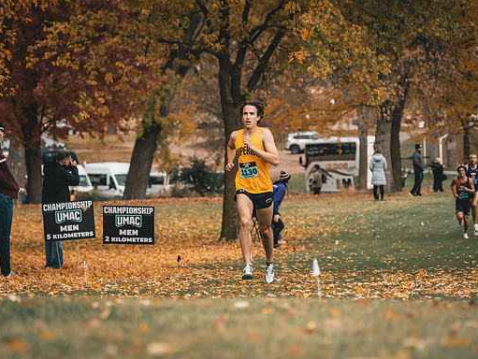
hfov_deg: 9.4
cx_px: 245
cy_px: 180
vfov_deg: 7.1
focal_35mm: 210
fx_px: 2902
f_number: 6.3
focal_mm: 186
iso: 400
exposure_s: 1/800
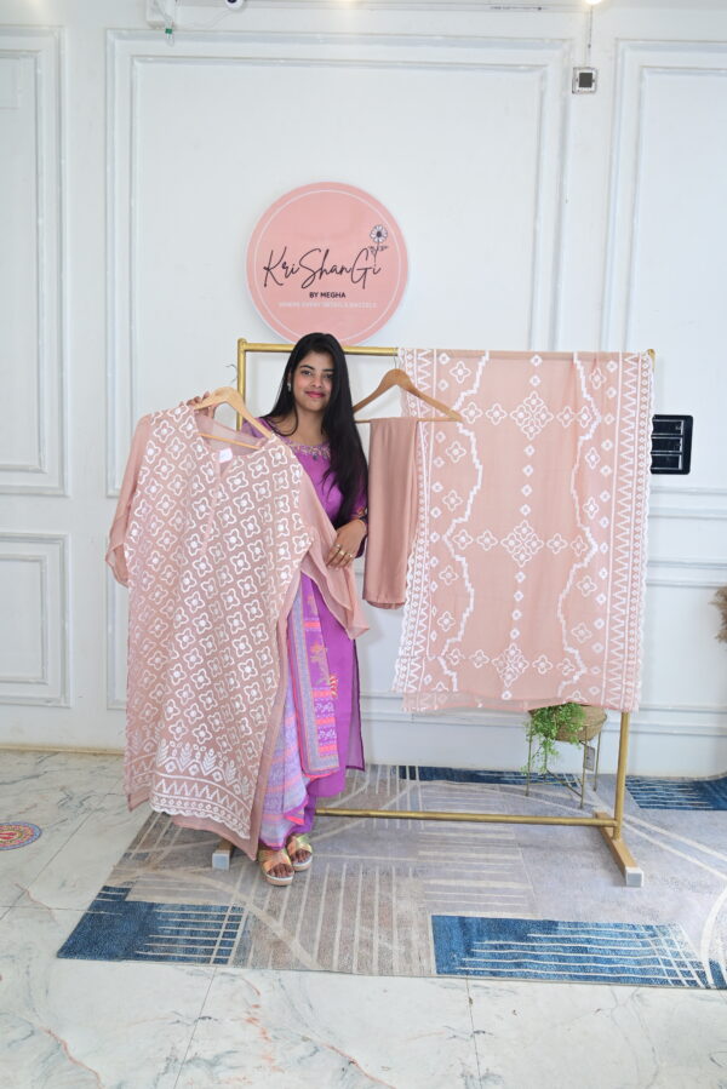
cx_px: 364
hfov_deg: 45.0
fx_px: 878
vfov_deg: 63.6
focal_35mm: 29
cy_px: 544
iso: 500
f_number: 6.3
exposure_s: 1/160
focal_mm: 29
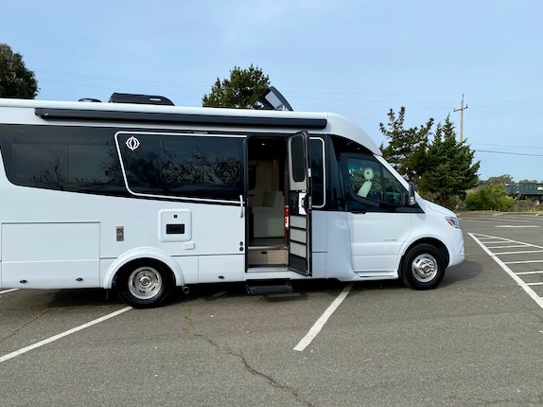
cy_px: 192
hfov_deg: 61.6
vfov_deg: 48.2
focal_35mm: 29
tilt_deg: +0.8
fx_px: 455
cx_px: 254
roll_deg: -0.4
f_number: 1.8
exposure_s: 1/2183
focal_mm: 4.25
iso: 32
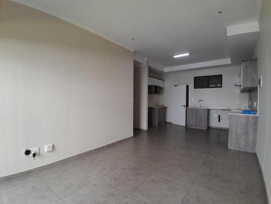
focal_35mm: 17
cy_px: 102
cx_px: 136
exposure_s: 1/40
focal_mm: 1.46
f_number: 2.2
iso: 40
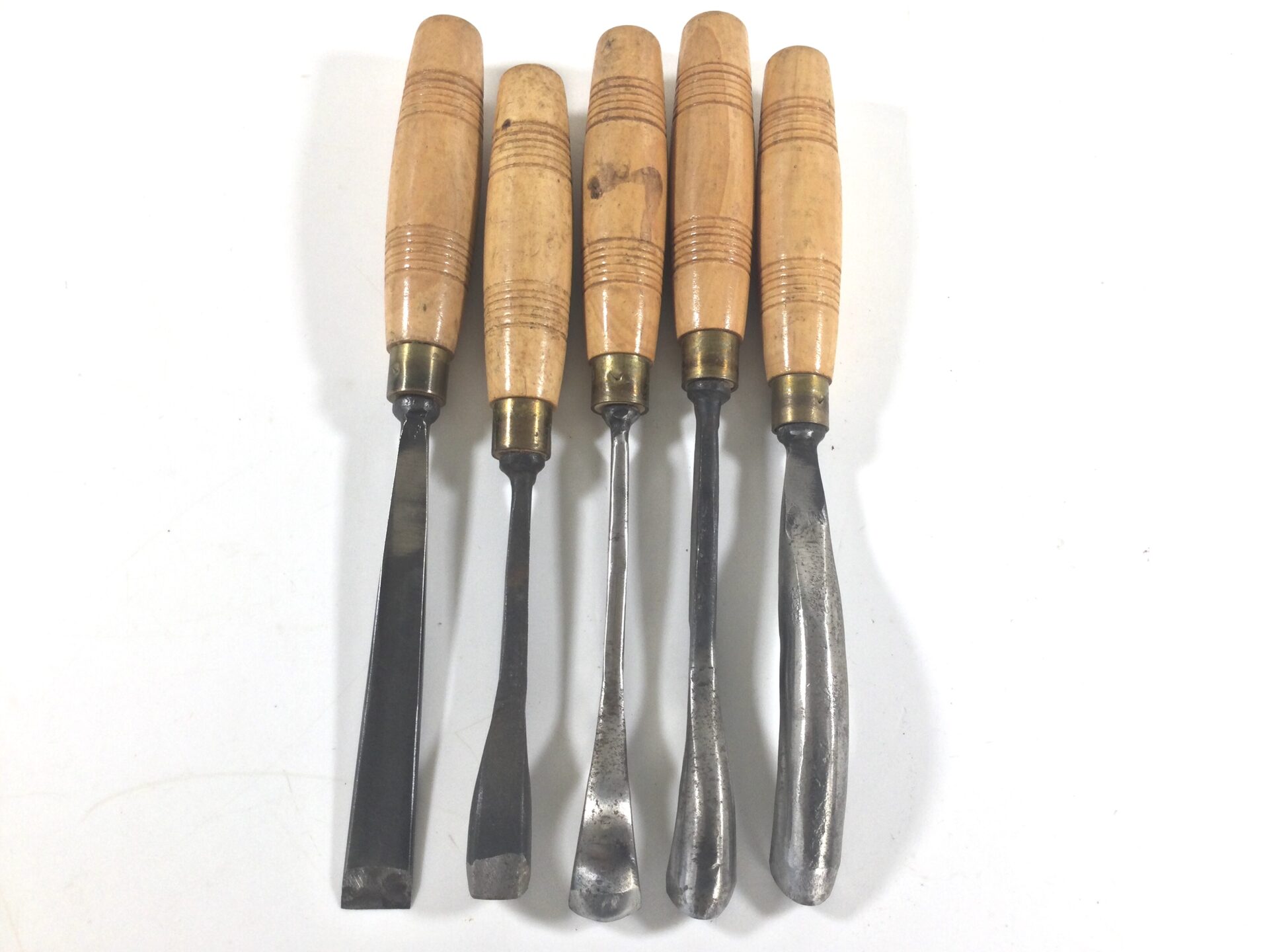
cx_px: 634
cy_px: 476
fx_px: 1136
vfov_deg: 45.4
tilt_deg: -71.2
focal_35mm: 31
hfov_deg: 58.4
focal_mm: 3.3
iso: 32
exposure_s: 1/100
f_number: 2.4
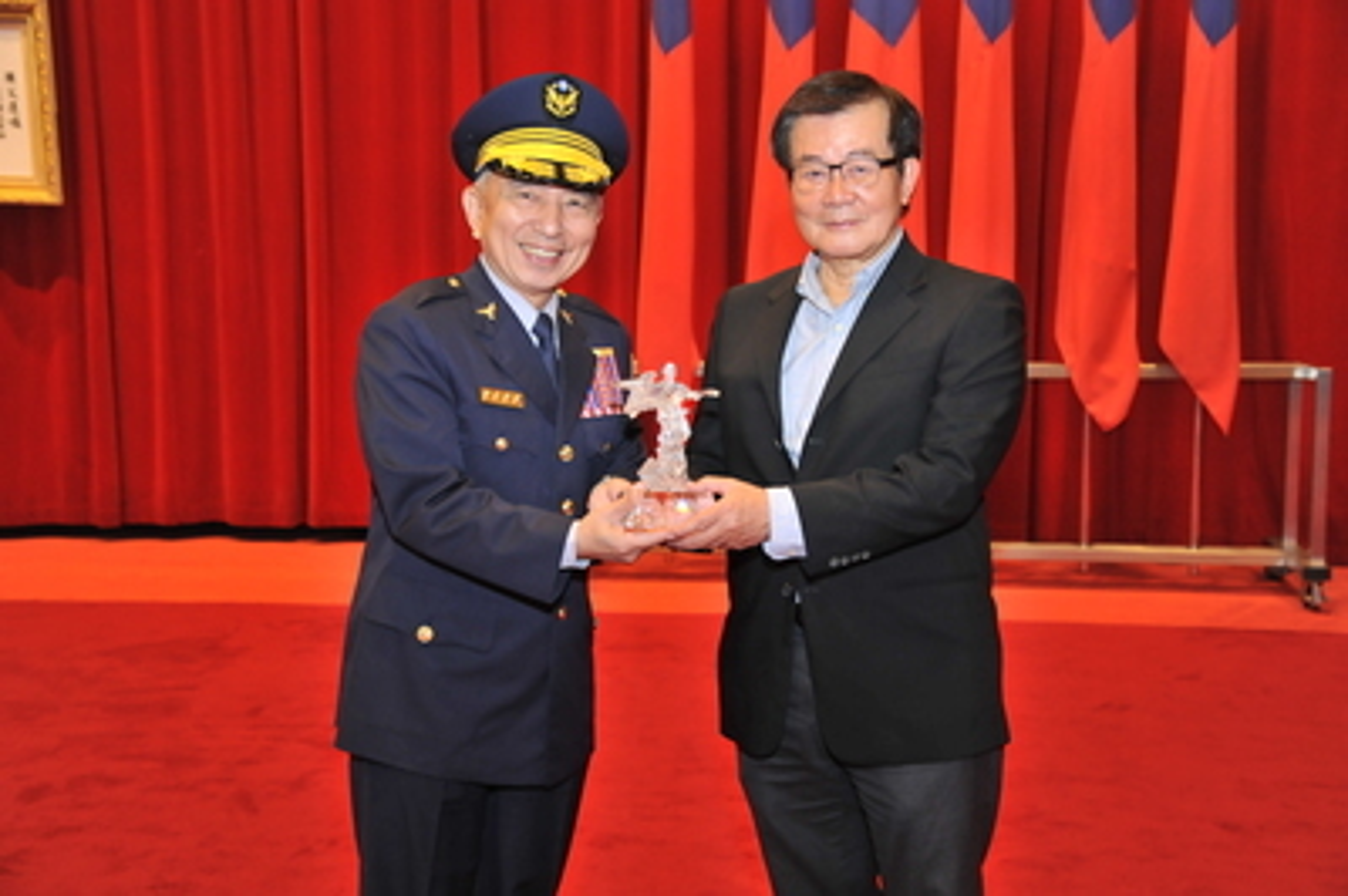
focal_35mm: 50
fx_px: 1871
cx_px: 674
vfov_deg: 26.9
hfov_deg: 39.6
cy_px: 448
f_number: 5.6
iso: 2000
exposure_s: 1/160
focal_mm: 50
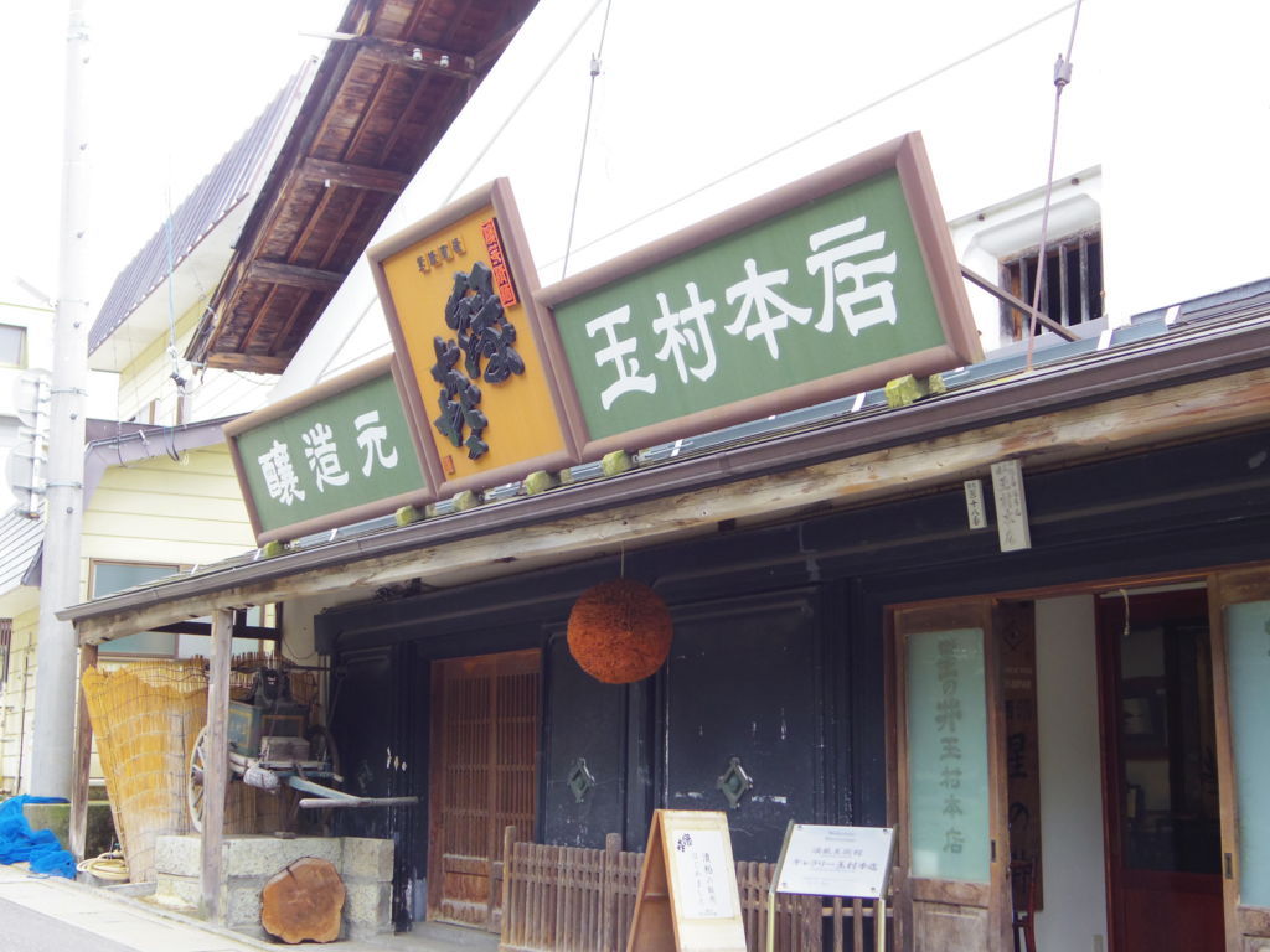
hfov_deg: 40.4
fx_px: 1724
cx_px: 635
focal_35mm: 47
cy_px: 476
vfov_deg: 30.9
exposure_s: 1/200
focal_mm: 8.5
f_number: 3.2
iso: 250
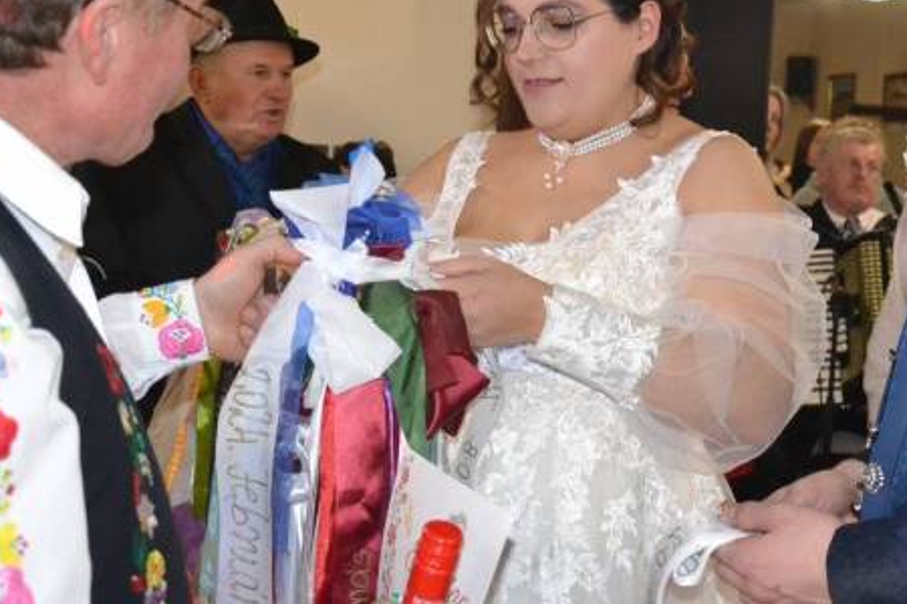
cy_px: 174
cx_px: 591
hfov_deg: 31.2
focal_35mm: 64
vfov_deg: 21.1
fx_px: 1612
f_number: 3.8
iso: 3200
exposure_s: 1/60
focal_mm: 24
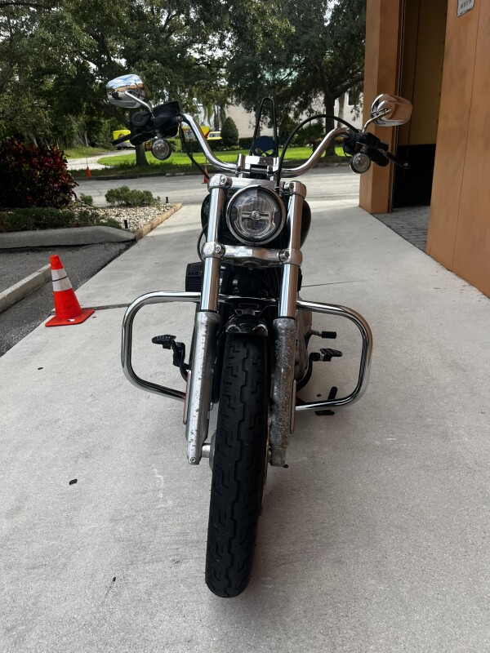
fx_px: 491
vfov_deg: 67.3
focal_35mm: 26
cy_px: 326
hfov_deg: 53.1
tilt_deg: -20.1
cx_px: 245
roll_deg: +4.0
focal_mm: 5.1
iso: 50
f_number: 1.6
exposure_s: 1/821
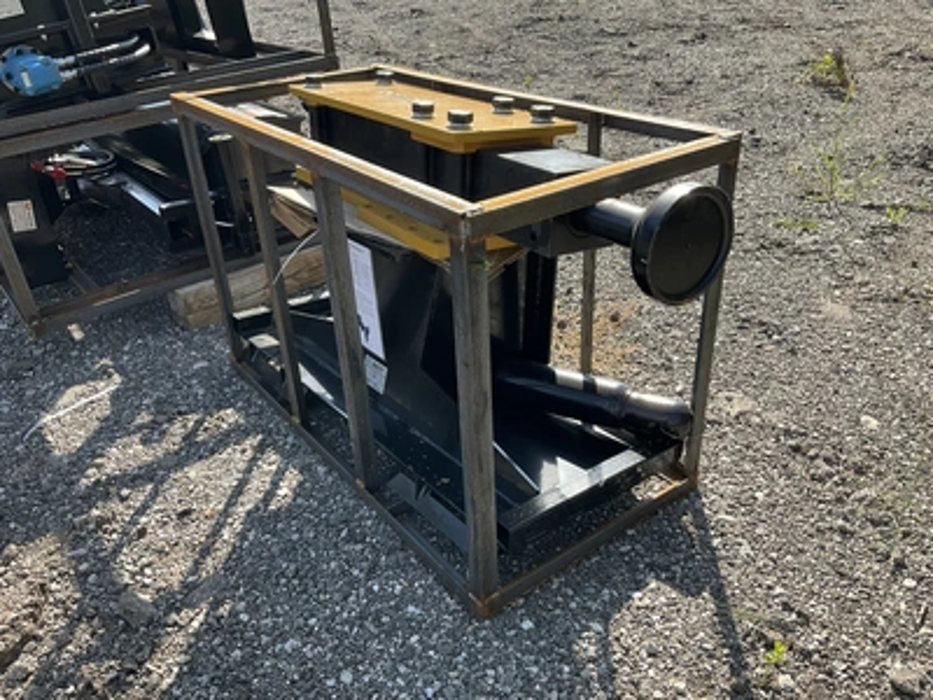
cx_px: 466
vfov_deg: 48.2
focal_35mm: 29
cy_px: 350
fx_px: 782
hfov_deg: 61.7
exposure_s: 1/495
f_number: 1.8
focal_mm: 3
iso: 25
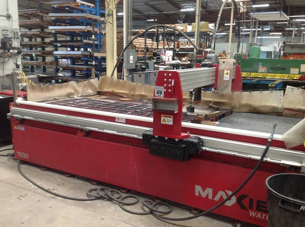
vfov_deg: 39.5
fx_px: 317
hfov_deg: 51.4
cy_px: 116
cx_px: 155
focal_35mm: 36
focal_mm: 4.28
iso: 64
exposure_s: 1/15
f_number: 2.4
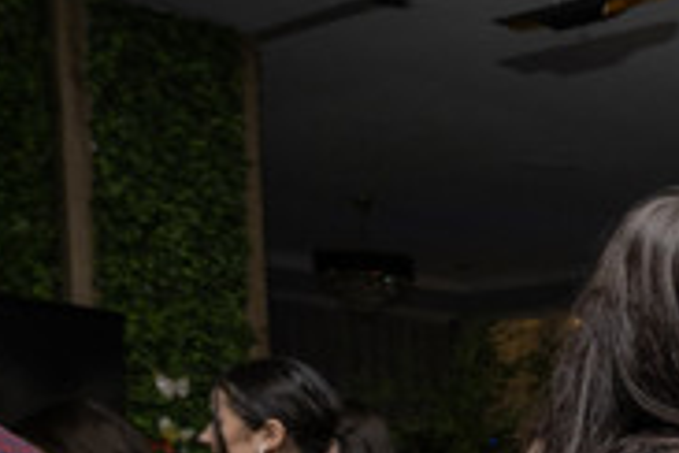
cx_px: 1102
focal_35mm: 70
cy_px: 607
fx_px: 1320
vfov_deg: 18.0
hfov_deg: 22.1
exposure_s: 1/100
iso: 640
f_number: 2.2
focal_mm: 13
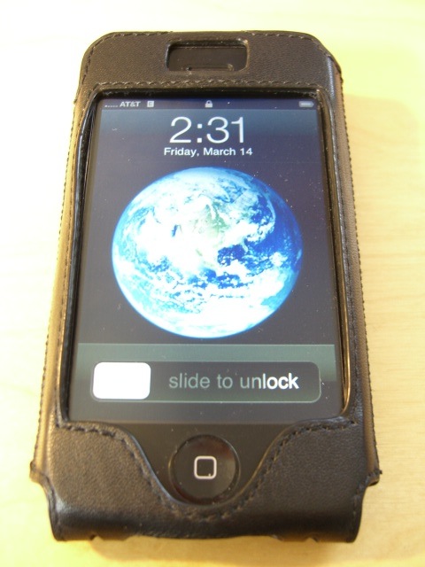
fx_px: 622
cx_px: 212
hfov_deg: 37.7
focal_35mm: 38
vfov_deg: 49.0
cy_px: 284
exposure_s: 1/8
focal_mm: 7.9
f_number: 2.8
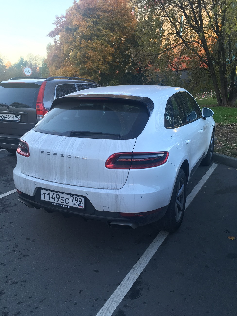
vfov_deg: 61.7
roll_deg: -2.2
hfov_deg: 48.2
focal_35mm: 29
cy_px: 158
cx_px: 118
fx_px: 265
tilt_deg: -18.5
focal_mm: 4.15
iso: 40
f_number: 2.2
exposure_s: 1/100
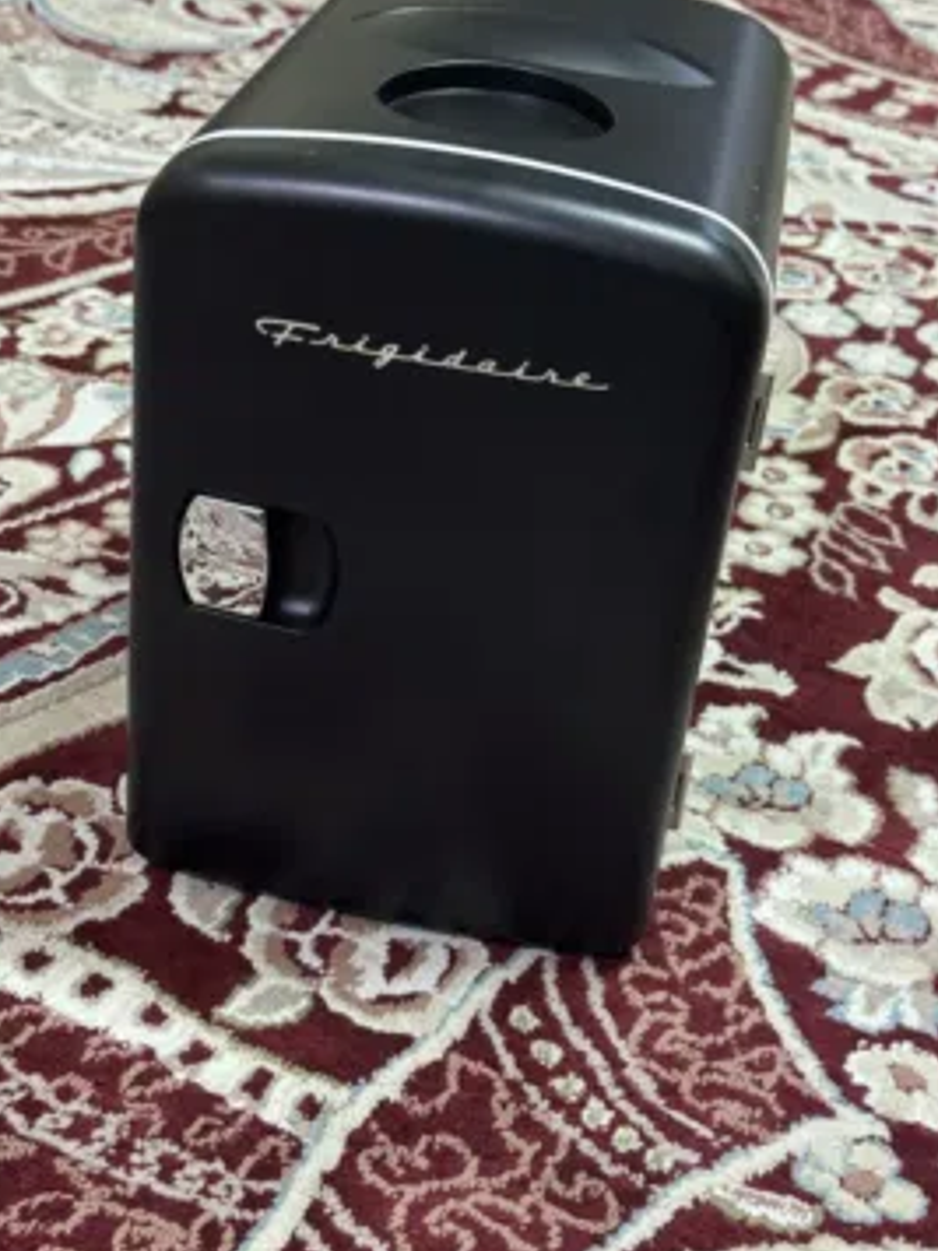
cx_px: 443
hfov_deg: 27.0
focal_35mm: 54
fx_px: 1951
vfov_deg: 35.5
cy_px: 559
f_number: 1.78
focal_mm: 6.76
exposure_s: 1/40
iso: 500
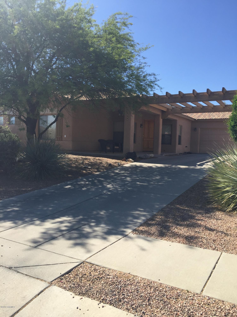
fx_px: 265
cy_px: 158
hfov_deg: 48.2
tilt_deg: -2.8
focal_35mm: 29
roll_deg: -1.4
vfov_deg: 61.7
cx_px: 118
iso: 32
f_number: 2.2
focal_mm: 4.15
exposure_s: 1/1582
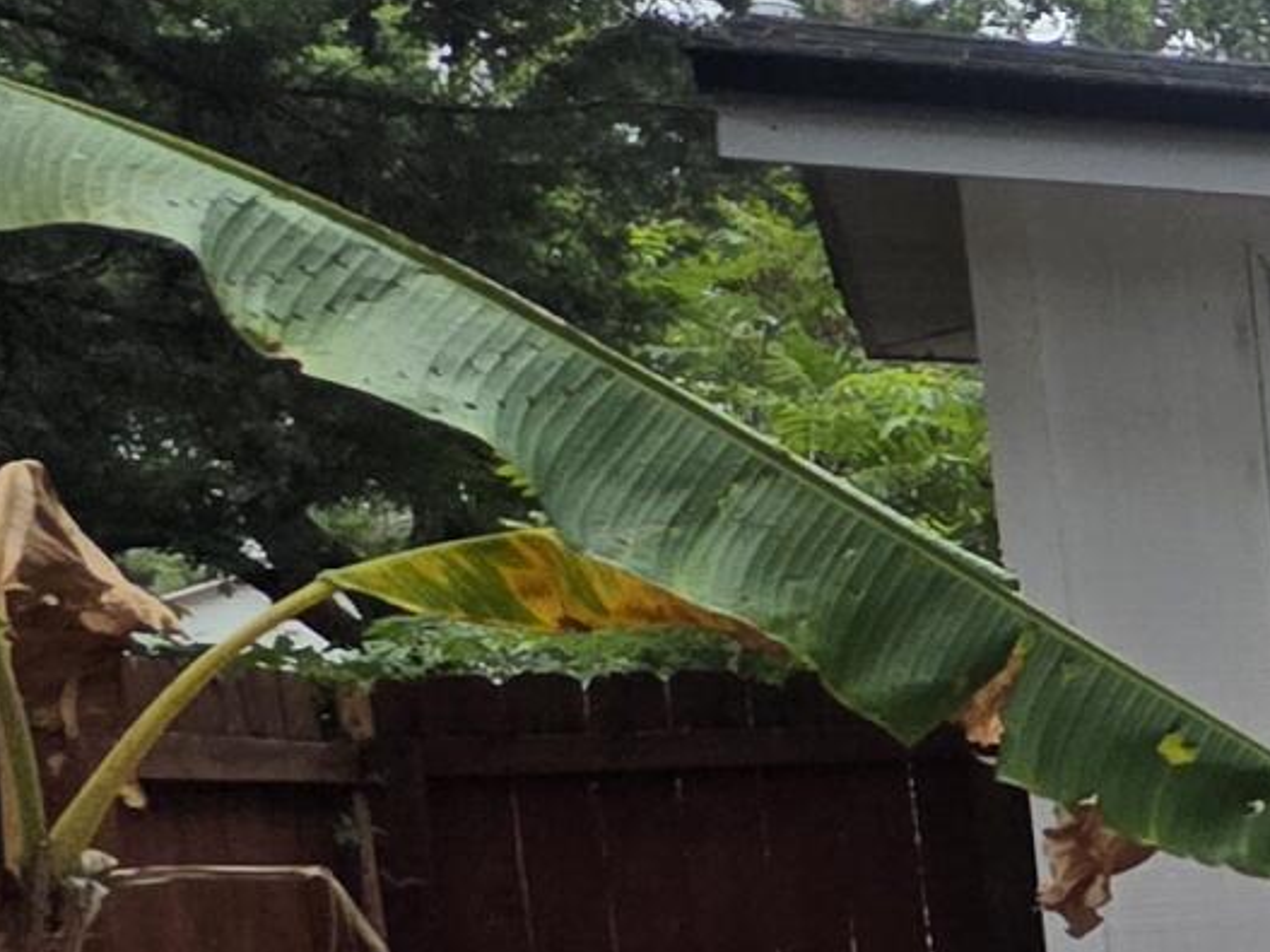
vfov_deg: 19.2
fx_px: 2714
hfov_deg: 13.4
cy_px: 1003
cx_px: 3369
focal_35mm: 74
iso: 40
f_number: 1.9
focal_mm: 2.2
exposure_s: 1/850
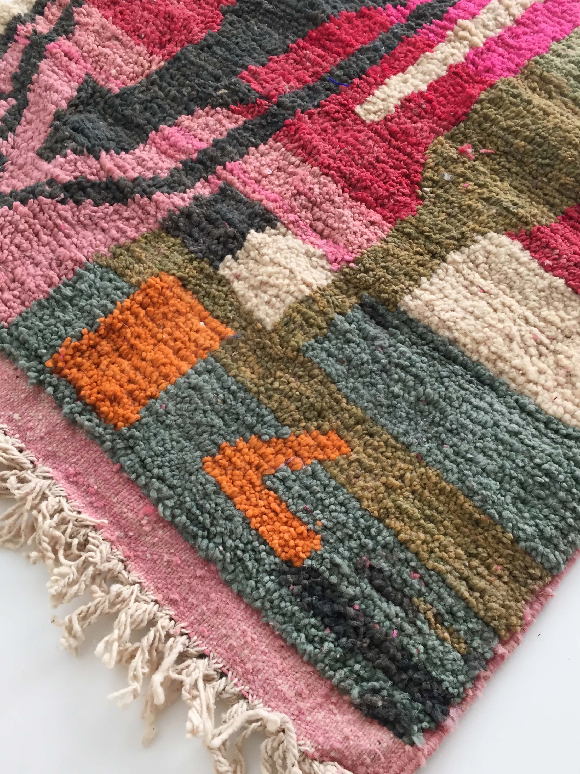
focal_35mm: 32
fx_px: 715
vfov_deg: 56.8
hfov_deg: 44.2
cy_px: 372
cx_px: 302
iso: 40
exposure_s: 1/33
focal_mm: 4.15
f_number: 2.2
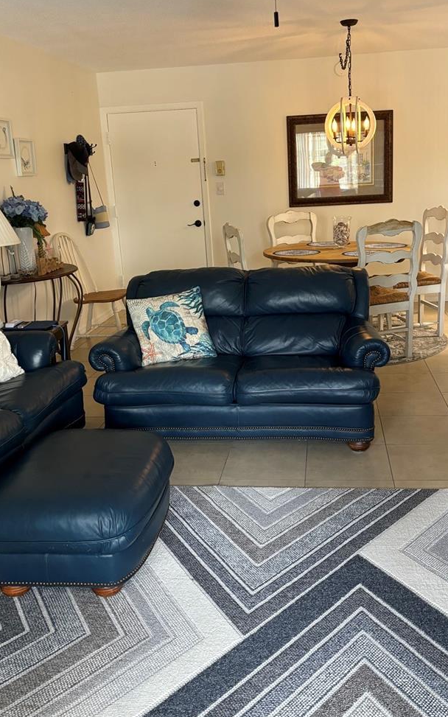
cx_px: 246
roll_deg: +2.2
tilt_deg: -13.9
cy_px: 326
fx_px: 664
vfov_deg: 56.6
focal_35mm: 34
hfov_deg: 37.2
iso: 250
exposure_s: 1/60
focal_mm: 5.96
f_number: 1.6
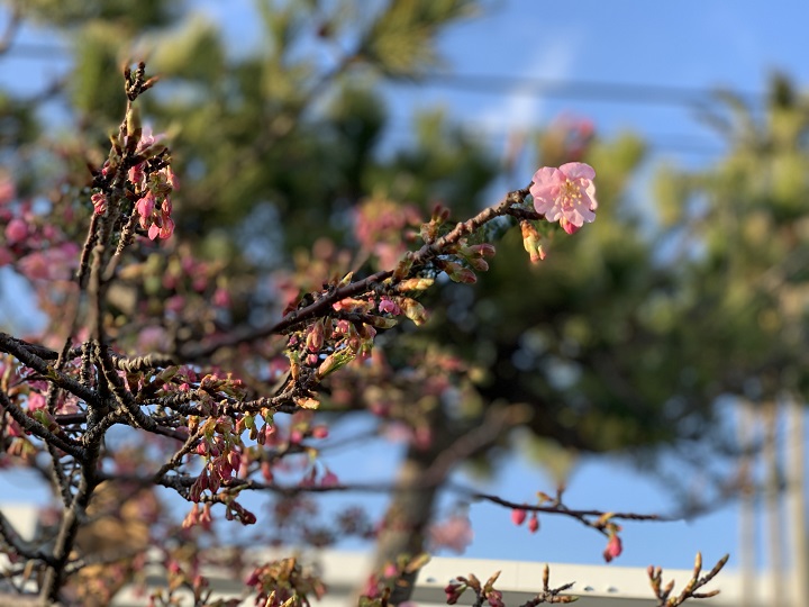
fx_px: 1215
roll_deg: -6.5
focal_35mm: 52
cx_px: 404
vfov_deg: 28.0
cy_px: 304
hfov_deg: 36.8
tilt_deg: +24.1
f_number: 2.4
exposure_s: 1/237
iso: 16
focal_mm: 6
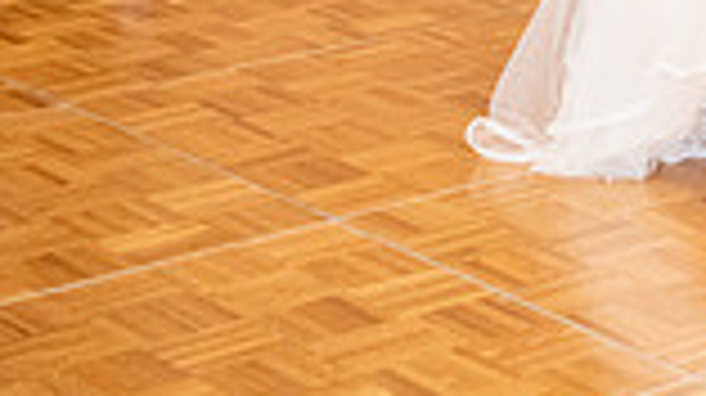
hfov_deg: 12.2
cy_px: -290
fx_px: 3180
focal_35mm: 170
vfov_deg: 7.0
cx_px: 998
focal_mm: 44
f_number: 2.8
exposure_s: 1/250
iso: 1600
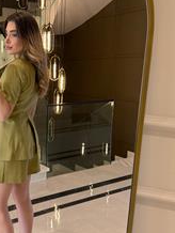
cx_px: 29
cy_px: 116
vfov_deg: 42.9
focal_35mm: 44
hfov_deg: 31.8
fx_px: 296
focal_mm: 6.76
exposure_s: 1/105
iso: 200
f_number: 1.78
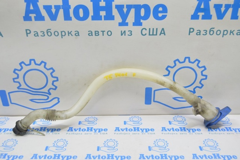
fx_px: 260
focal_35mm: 39
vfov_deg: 34.1
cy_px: 80
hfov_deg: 49.6
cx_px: 120
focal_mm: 26
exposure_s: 1/20
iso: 400
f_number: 5.6
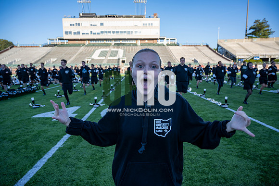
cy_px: 93
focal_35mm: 24
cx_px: 140
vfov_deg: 53.2
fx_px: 186
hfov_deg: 73.7
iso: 125
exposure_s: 1/400
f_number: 4
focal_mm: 24
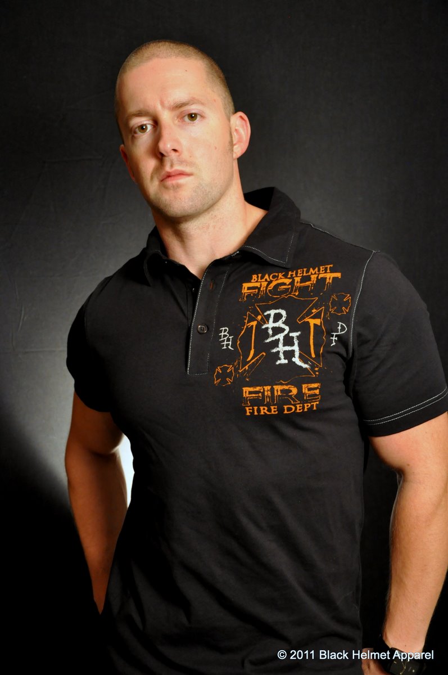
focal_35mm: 51
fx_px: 954
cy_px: 338
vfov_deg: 38.9
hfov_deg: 26.4
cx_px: 224
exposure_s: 1/8
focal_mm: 34
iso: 1600
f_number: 4.2
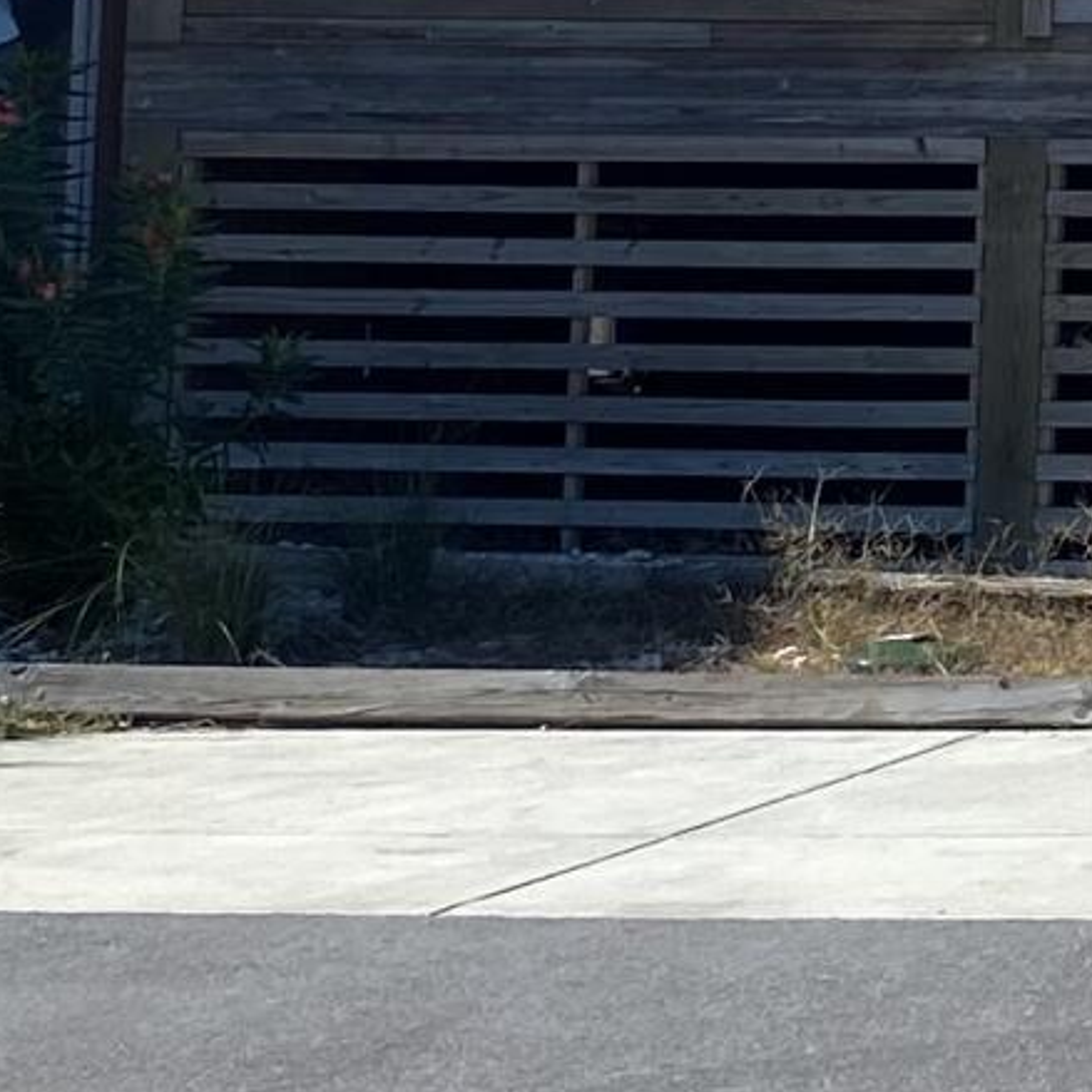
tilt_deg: +4.5
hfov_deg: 10.0
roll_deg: +0.1
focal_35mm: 157
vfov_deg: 11.0
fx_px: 5603
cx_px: 2445
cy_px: -62
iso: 32
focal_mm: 4.25
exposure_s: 1/2410
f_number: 1.8
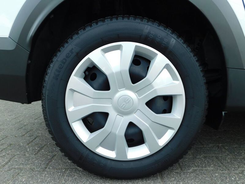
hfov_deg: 63.4
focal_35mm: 28
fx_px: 198
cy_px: 92
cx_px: 122
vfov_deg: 49.7
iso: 125
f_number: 3.2
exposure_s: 1/250
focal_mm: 4.9
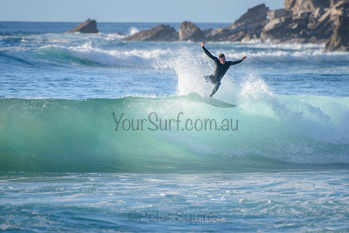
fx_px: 5947
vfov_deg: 2.2
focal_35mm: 613
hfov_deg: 3.4
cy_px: 104
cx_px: 179
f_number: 5.6
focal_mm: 500
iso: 560
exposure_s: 1/2000
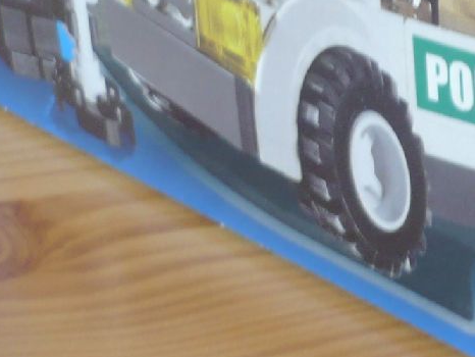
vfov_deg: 9.7
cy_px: -228
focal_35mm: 148
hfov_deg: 12.9
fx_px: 2032
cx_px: 634
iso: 100
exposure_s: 1/20
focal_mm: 5.8
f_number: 2.8
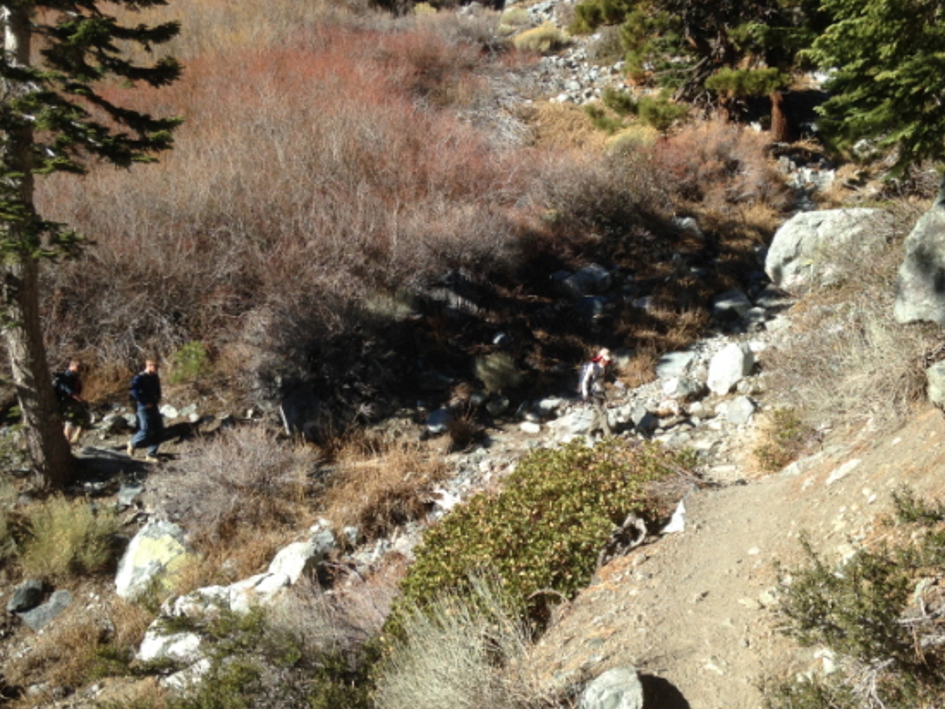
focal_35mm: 42
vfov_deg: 34.3
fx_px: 1147
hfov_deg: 44.7
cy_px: 404
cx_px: 521
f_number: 2.4
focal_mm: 4.12
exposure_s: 1/985
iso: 50
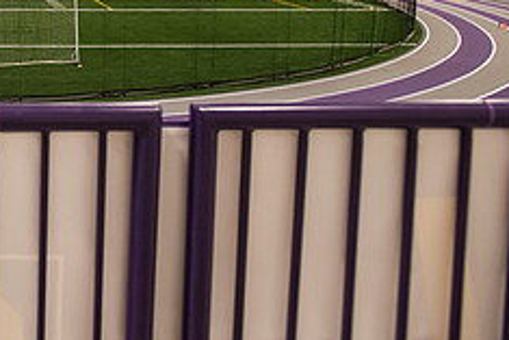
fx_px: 594
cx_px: -56
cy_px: -62
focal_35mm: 42
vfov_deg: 28.1
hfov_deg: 38.2
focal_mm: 17
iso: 1600
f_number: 4
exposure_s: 1/160
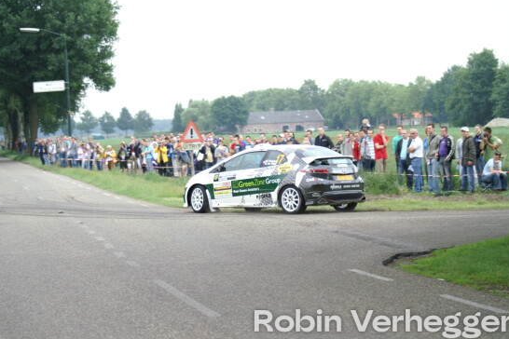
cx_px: 265
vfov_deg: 11.1
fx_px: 1747
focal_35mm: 124
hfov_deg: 16.6
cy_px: 175
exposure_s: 1/320
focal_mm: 75
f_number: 4.5
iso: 250
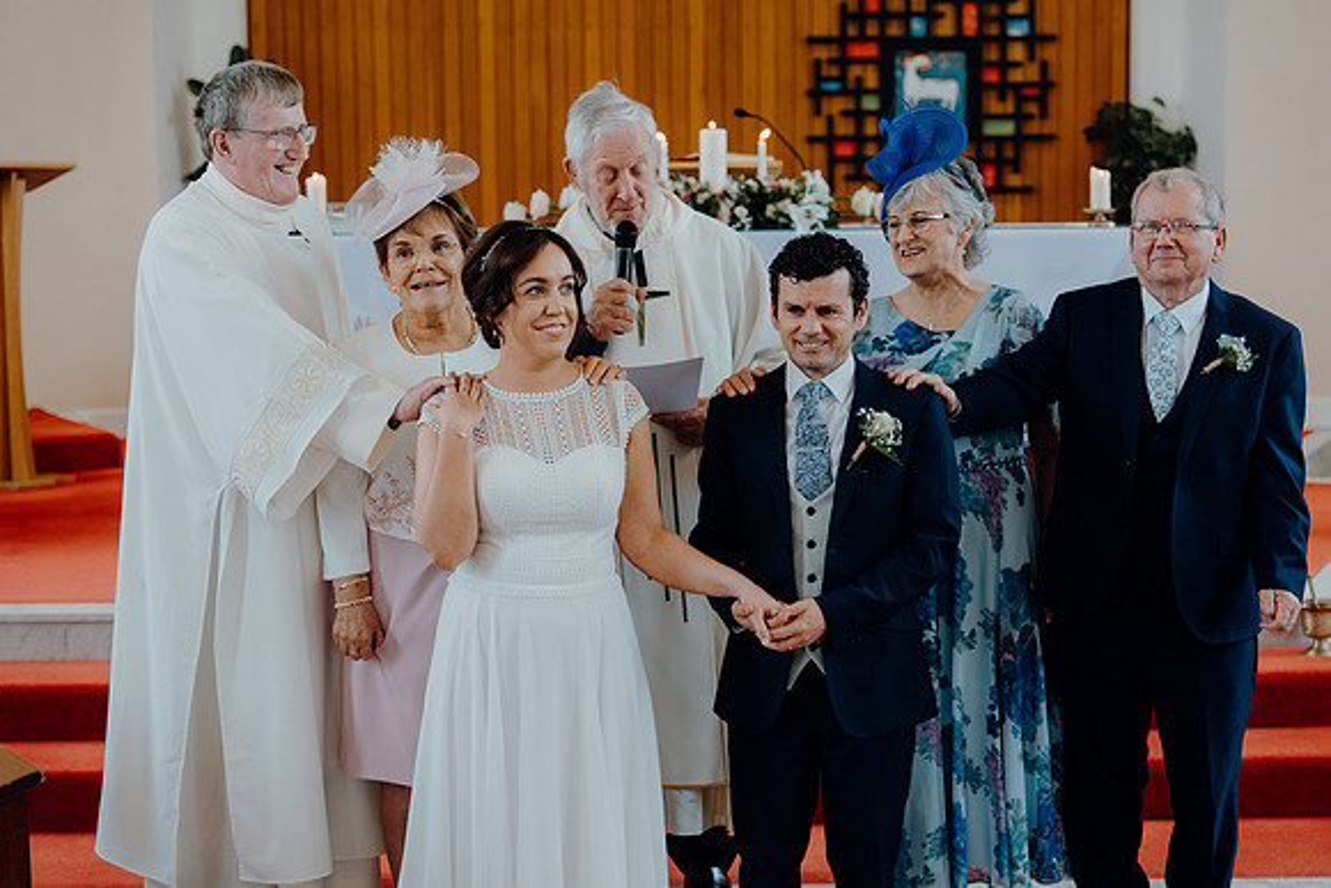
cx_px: 666
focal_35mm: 59
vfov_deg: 23.0
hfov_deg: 33.9
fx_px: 2182
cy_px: 444
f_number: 2.8
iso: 500
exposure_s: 1/200
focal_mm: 59
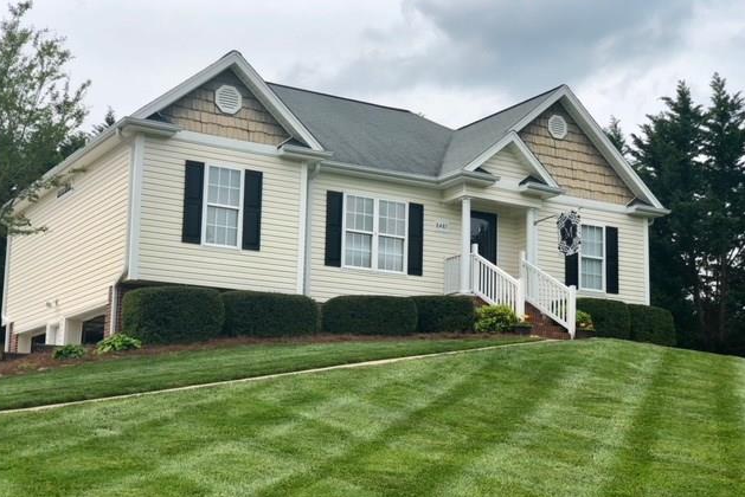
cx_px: 368
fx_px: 1139
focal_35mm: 55
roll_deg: -0.7
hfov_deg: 36.2
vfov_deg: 24.6
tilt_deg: +9.6
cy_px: 275
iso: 16
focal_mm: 6
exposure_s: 1/923
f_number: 2.4
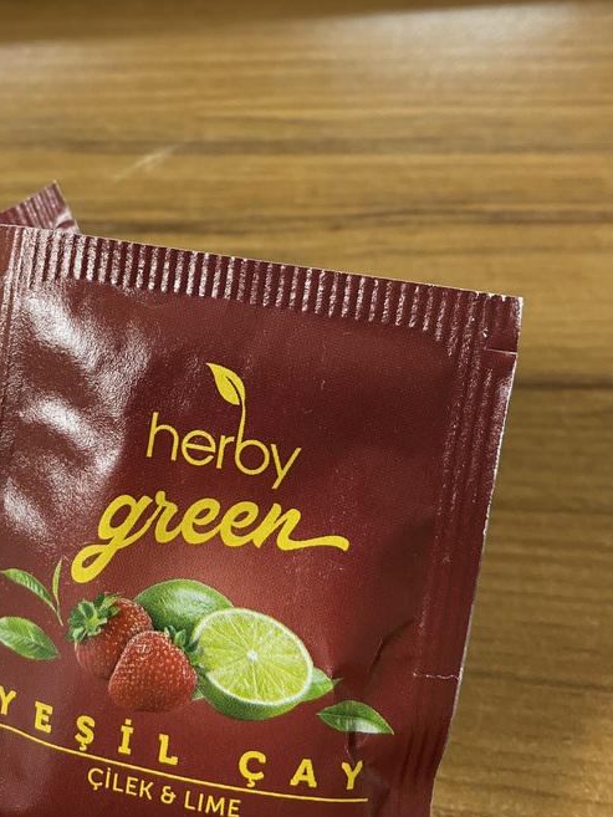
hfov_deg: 40.3
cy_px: 322
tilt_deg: -63.1
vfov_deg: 52.2
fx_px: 826
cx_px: 215
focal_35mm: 35
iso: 125
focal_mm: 4.25
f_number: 1.8
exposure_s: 1/50
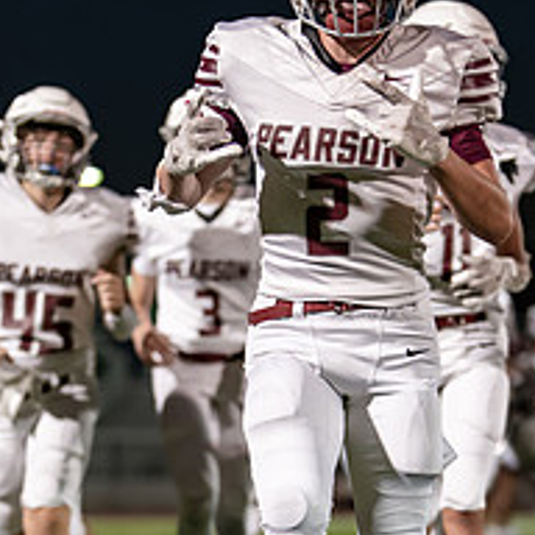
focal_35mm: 178
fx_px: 3112
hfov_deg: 9.8
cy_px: 531
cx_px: 350
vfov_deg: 9.8
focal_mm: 50
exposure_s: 1/1000
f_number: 1.2
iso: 800
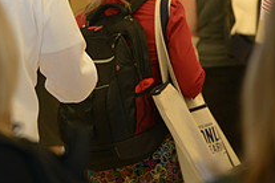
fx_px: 2574
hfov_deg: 6.1
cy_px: -26
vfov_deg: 4.1
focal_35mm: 337
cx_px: 28
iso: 800
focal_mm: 120
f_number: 4
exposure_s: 1/60
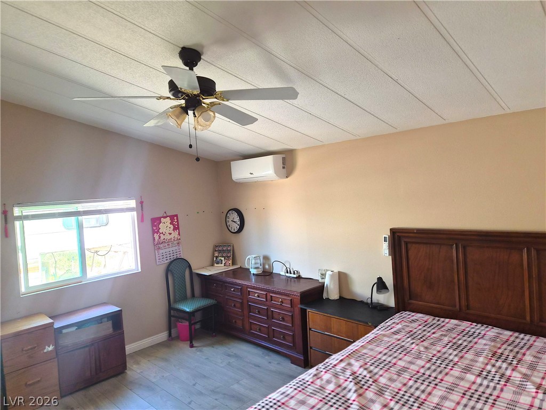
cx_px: 273
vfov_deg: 58.9
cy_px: 205
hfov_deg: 73.9
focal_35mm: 23
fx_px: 363
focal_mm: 5.4
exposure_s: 1/180
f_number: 1.8
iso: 200
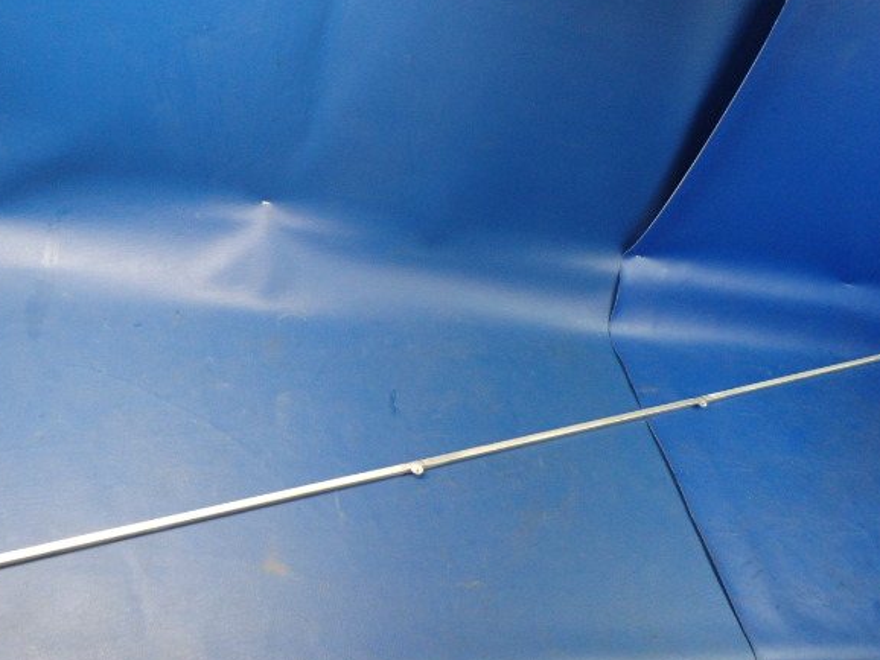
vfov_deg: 45.5
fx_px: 788
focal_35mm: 31
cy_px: 316
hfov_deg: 58.3
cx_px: 416
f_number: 3.9
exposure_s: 1/40
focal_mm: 5
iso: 500
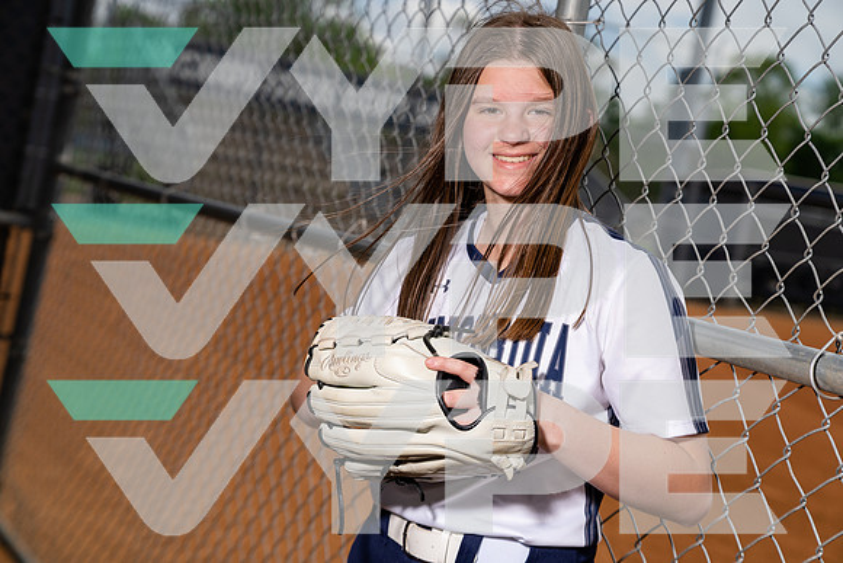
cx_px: 422
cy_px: 282
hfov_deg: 32.9
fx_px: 1429
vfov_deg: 22.3
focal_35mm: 61
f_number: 4
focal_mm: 61
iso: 100
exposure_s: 1/1250
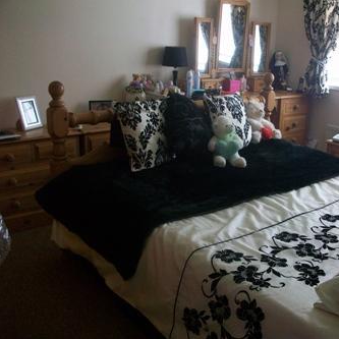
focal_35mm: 38
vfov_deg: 43.9
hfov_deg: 43.2
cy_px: 170
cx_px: 227
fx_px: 421
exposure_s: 1/125
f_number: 2.8
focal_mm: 5.7
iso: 109
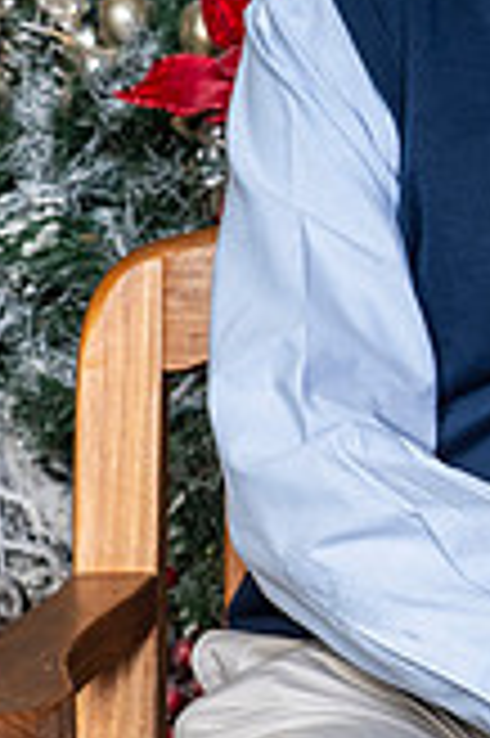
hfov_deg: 4.5
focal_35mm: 301
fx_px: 6158
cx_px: 1052
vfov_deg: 6.8
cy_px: 112
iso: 400
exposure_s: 1/125
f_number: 8
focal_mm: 85
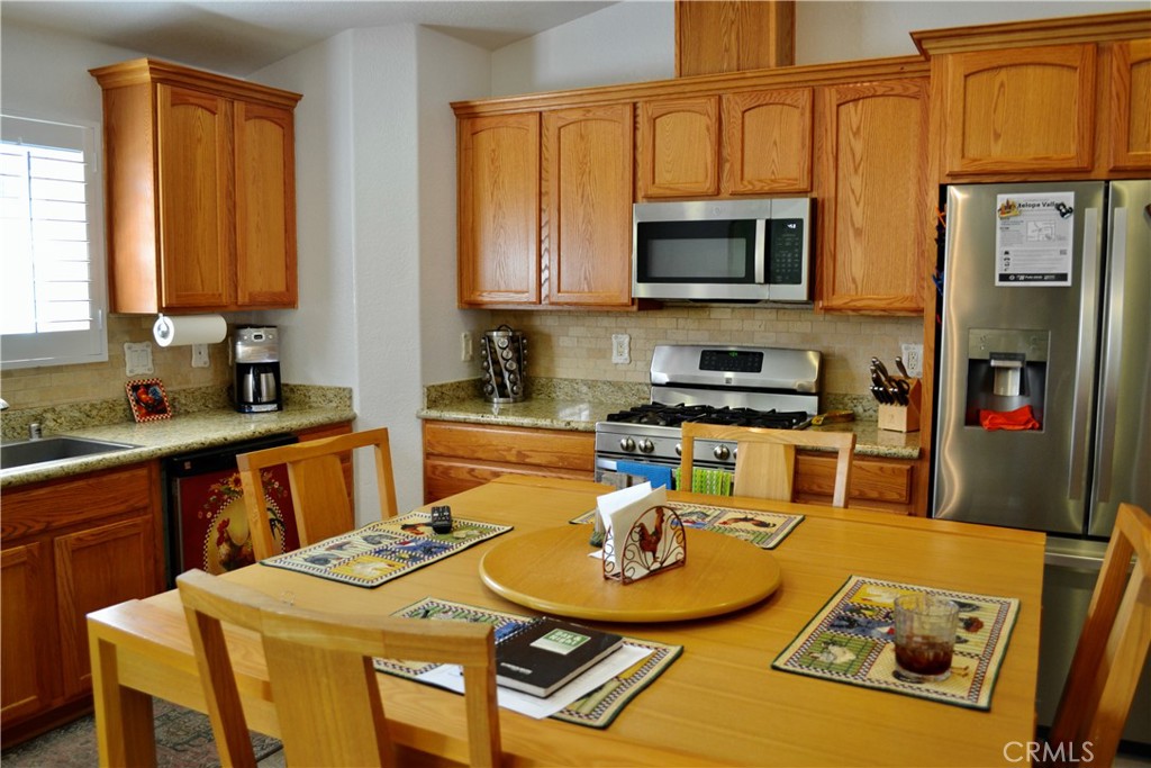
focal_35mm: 27
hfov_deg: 67.4
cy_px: 384
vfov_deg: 47.9
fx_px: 863
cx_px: 576
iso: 400
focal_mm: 18
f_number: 3.5
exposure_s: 1/50
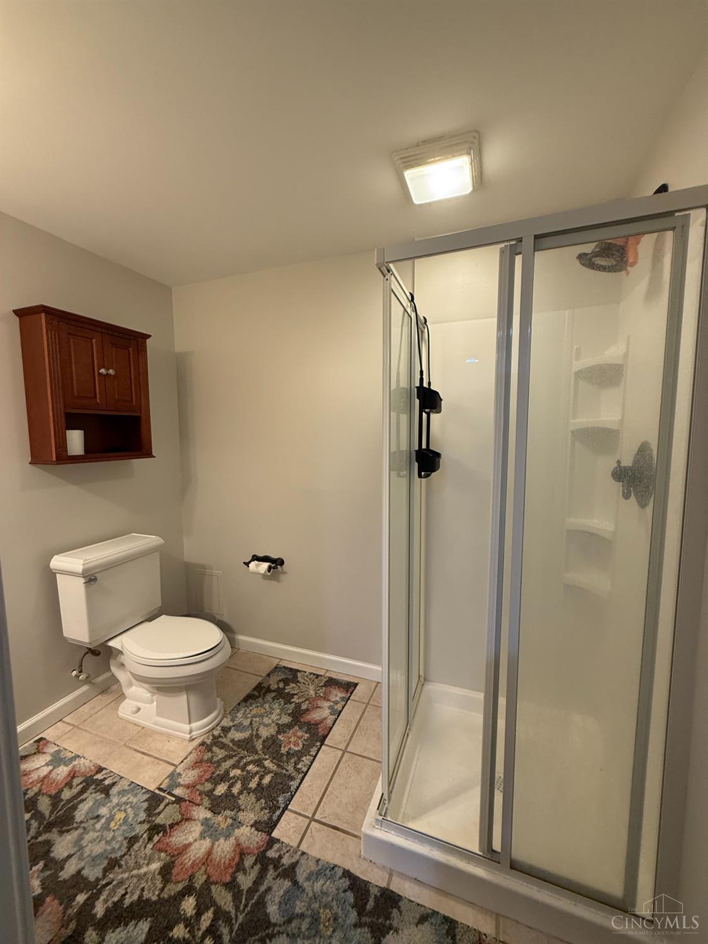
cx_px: 354
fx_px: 382
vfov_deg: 102.1
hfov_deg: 85.7
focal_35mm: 14
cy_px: 472
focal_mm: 2.22
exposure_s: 1/60
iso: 200
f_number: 2.2
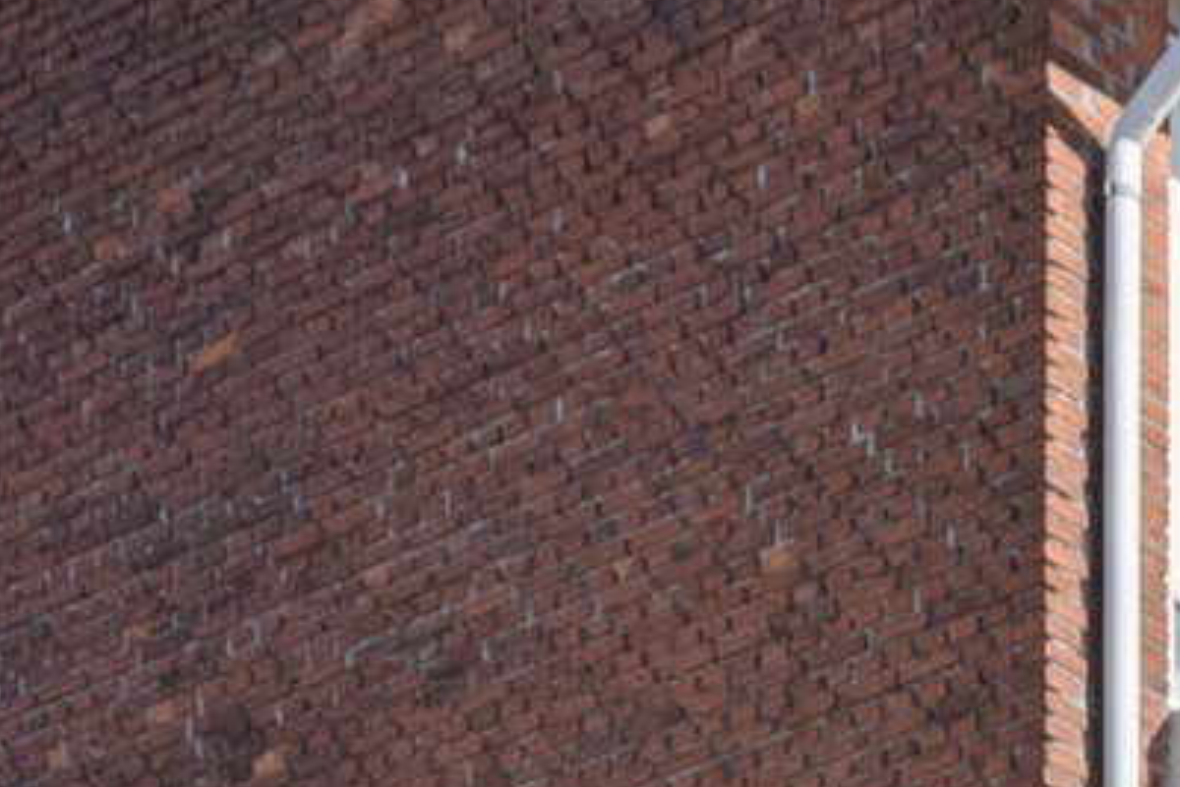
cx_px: 3543
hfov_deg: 9.5
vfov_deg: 7.3
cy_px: 2240
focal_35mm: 169
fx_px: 5533
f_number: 6.3
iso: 400
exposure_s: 1/800
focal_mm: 22.5
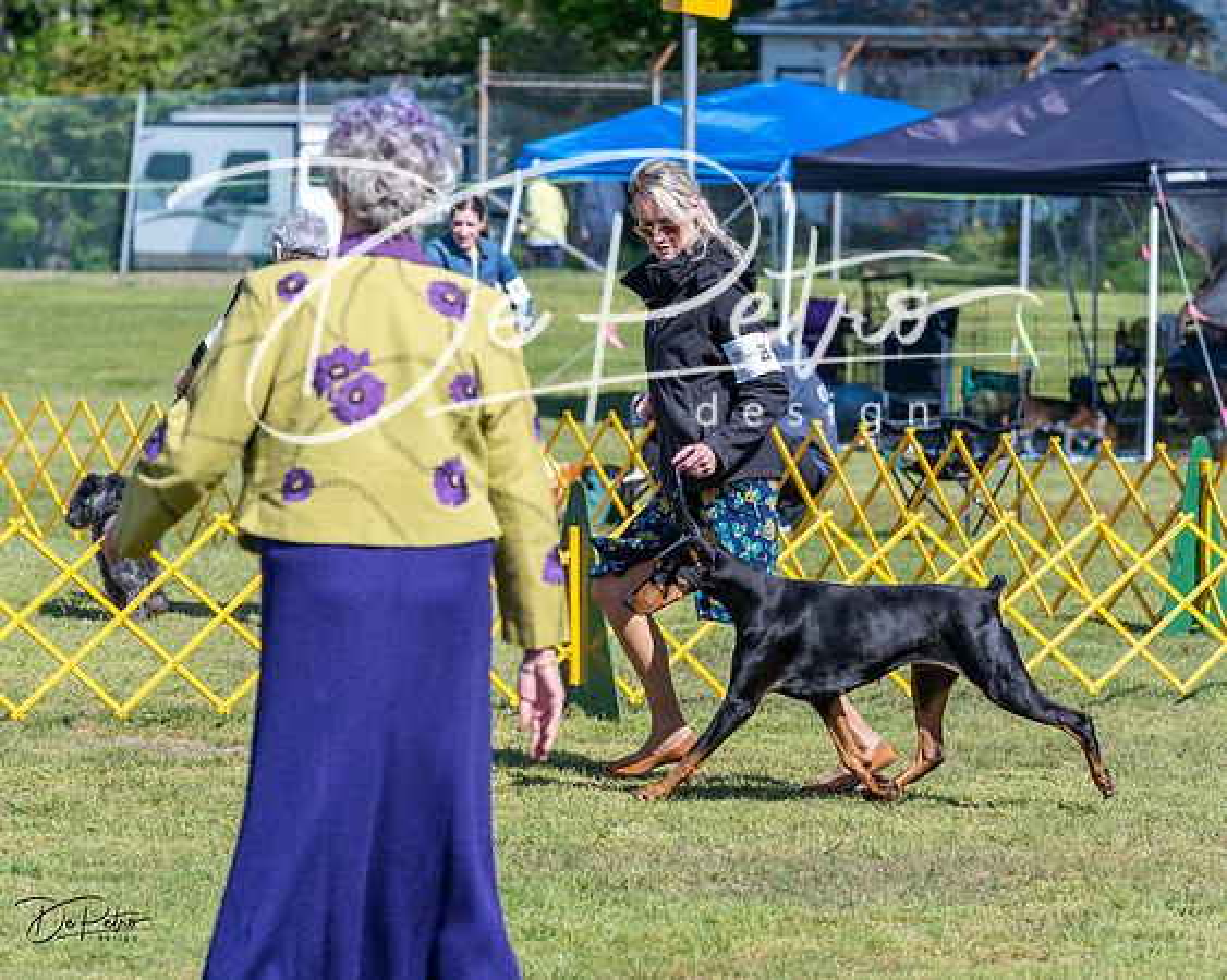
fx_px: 7195
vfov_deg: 7.8
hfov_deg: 9.7
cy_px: 490
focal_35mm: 198
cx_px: 588
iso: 320
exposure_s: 1/1250
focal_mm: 176
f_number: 6.3
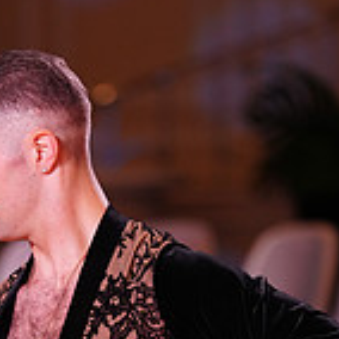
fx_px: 5662
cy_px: 508
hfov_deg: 3.4
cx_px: 63
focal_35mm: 511
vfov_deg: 3.4
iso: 800
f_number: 2.8
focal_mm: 147
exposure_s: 1/250
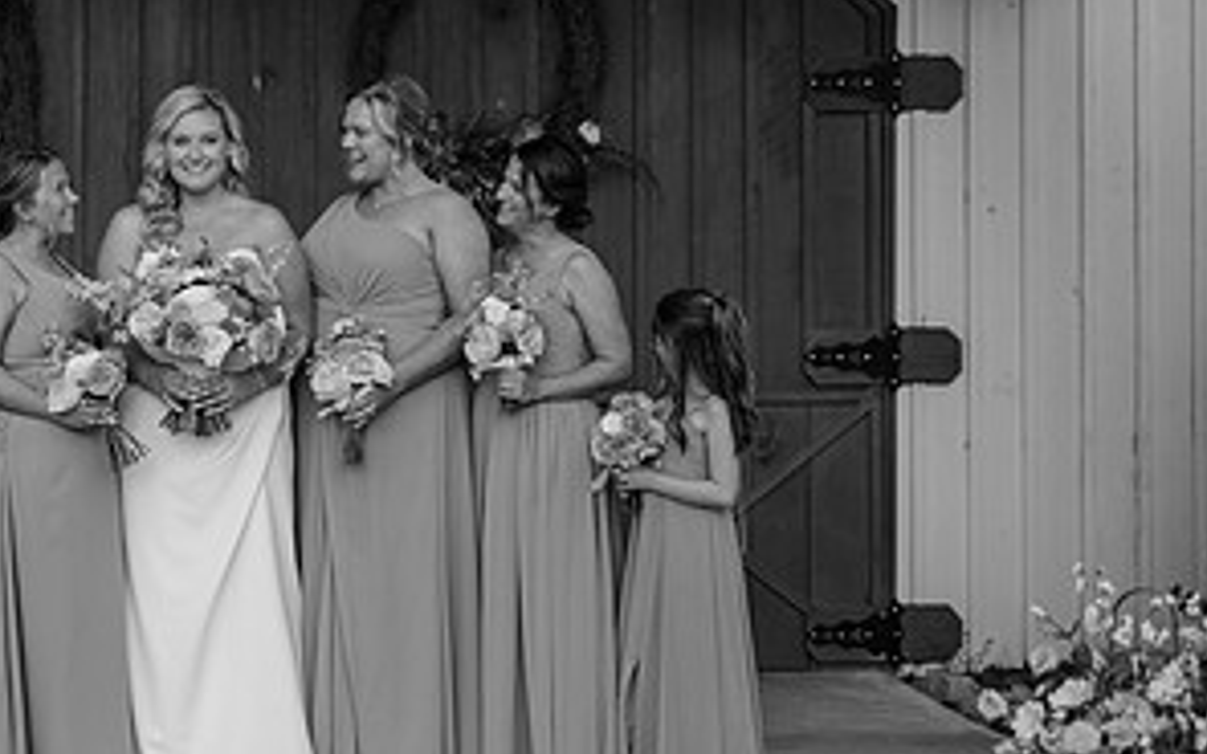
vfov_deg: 12.7
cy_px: 340
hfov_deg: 19.7
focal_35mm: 103
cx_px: 49
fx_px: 3388
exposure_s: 1/6400
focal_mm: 50
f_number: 1.8
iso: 1000
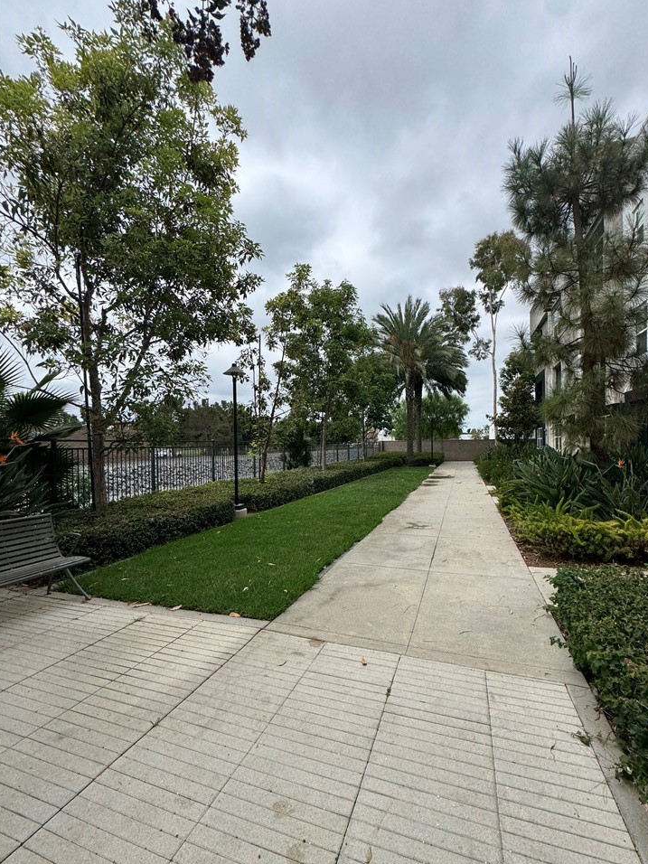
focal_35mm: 15
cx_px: 342
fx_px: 374
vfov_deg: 98.1
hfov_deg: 81.7
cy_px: 446
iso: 50
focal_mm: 2.22
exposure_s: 1/1880
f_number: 2.2
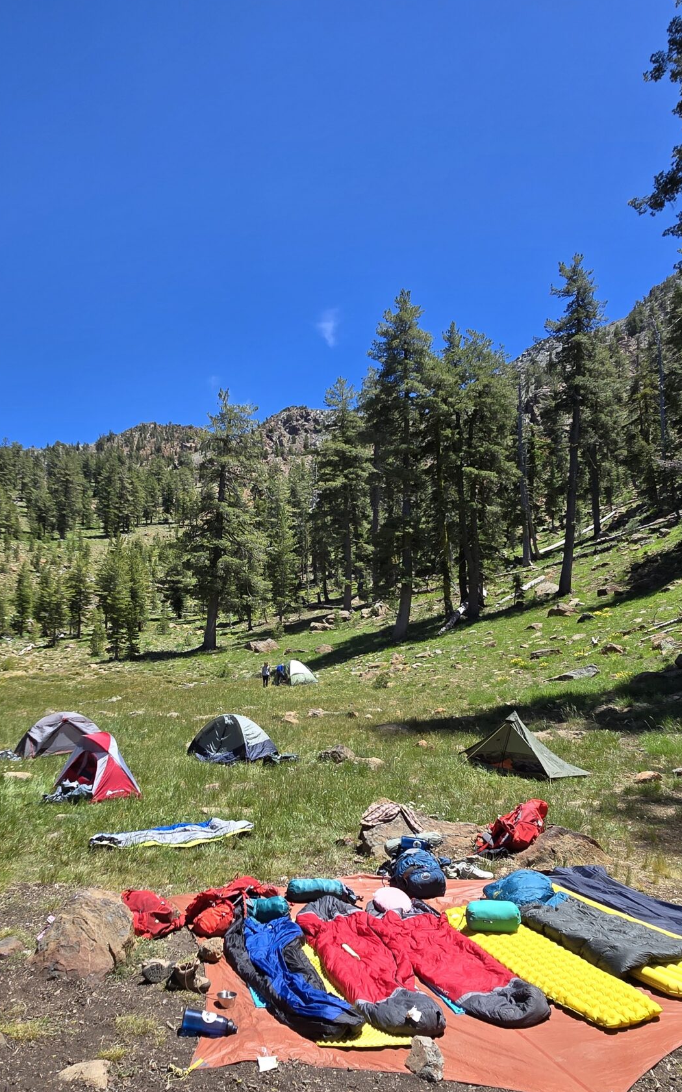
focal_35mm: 21
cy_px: 594
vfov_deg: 82.1
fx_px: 625
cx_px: 240
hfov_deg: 56.3
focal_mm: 2.2
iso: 50
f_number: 2.2
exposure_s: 1/1584
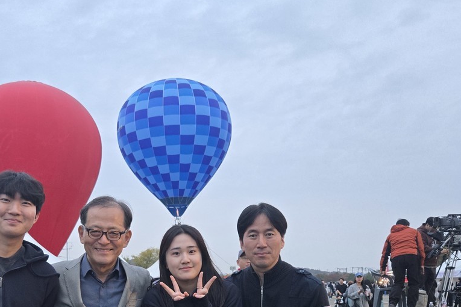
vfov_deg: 31.7
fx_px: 512
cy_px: 281
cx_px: 160
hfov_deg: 47.8
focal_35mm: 40
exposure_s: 1/120
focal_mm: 5.4
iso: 250
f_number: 1.8
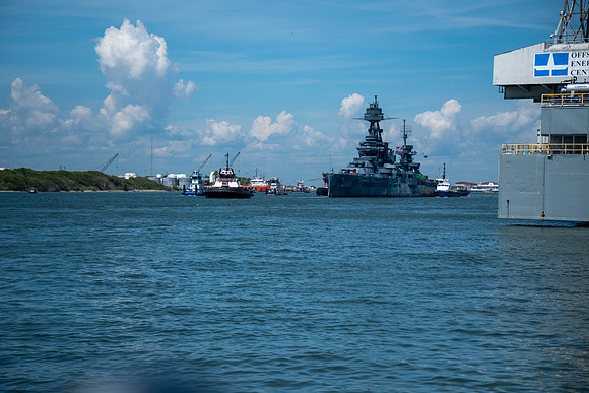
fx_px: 1555
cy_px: 196
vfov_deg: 14.4
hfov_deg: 21.5
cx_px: 294
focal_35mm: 95
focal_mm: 63
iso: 160
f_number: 4
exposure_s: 1/4700
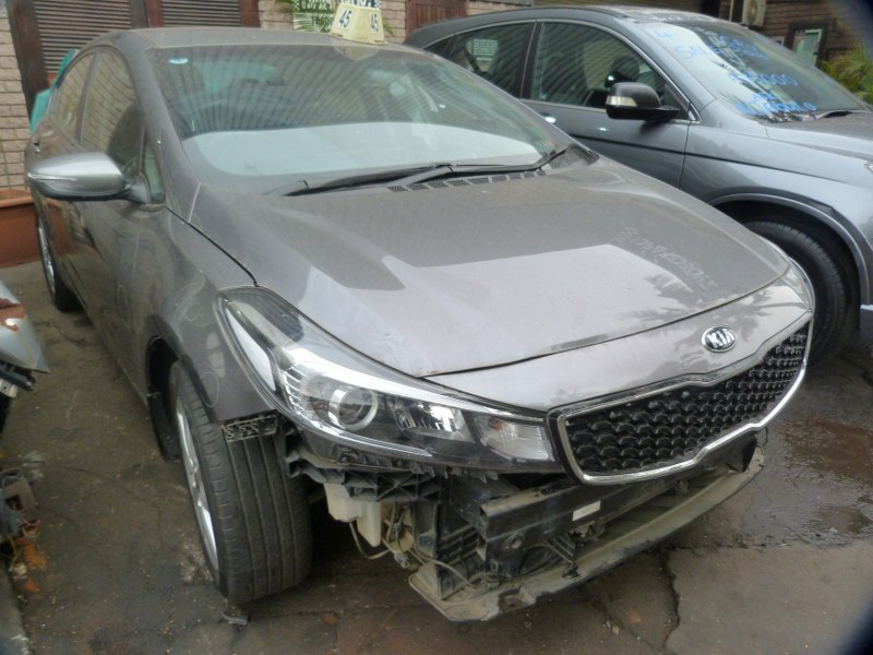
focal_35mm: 25
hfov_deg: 69.4
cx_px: 436
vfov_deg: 54.9
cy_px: 328
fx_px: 630
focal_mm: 4.5
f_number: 2.8
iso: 320
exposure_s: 1/60
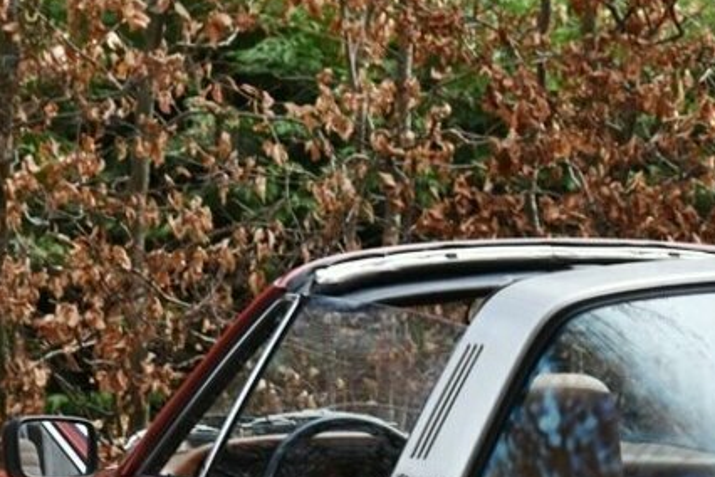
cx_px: 671
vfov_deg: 4.9
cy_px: 595
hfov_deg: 7.4
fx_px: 5541
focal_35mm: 279
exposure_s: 1/125
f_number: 8
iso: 400
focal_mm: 66
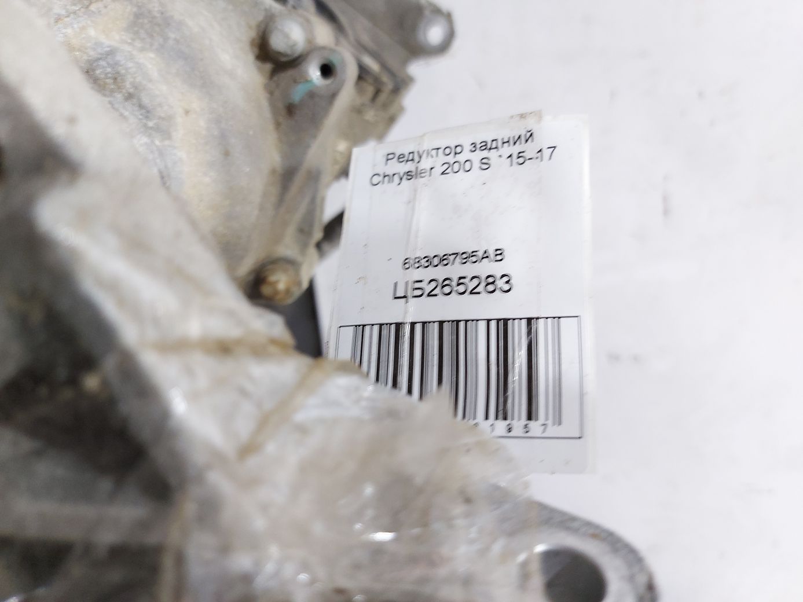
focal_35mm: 24
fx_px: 557
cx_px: 402
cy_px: 301
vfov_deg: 56.8
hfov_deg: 71.6
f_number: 1.8
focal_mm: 5.23
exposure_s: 1/50
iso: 250
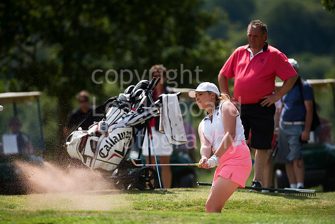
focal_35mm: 300
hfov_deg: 6.9
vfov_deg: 4.6
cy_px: 112
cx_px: 168
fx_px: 2792
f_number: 4.5
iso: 400
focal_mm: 300
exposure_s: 1/2500
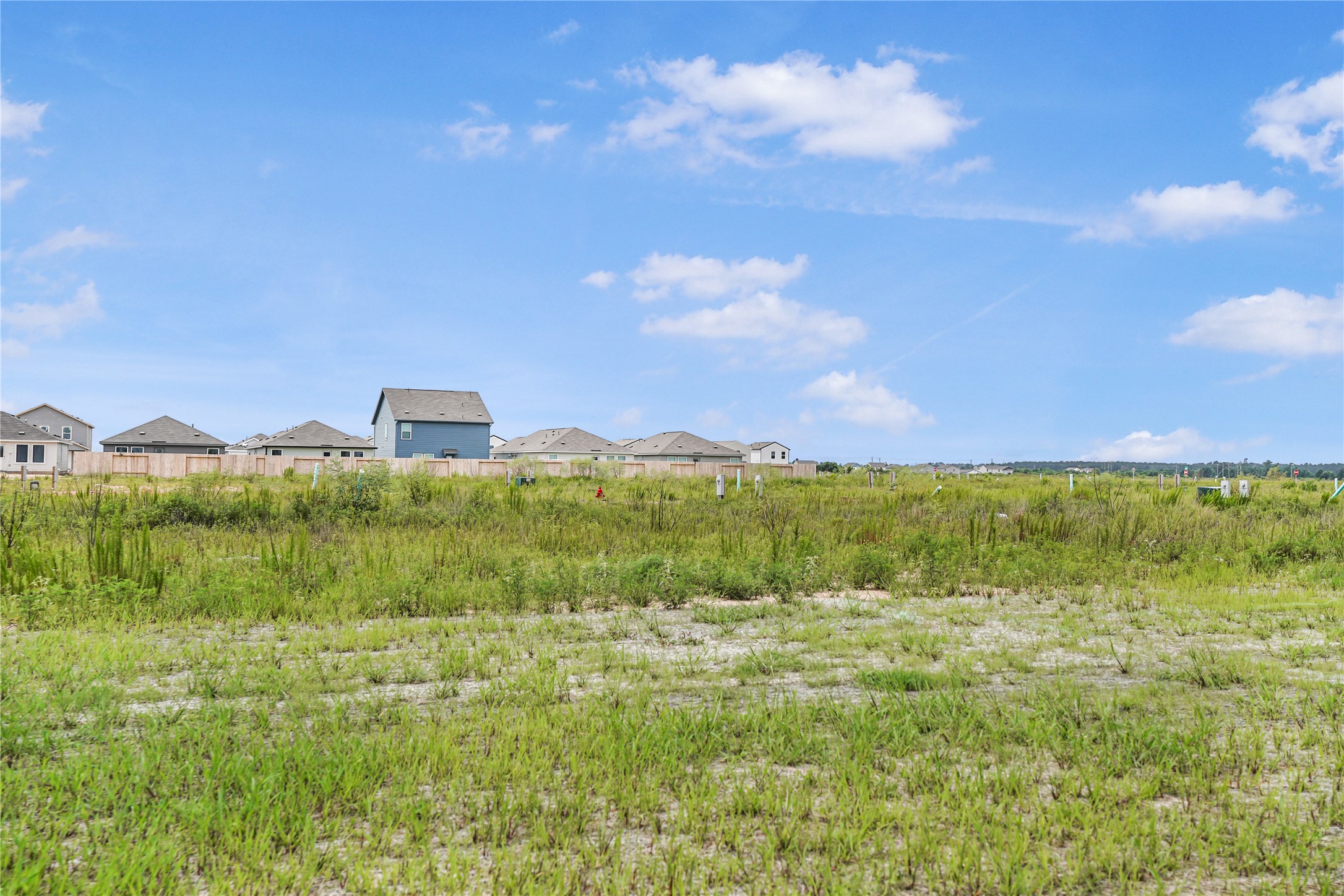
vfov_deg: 40.0
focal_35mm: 33
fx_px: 1232
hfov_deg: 57.2
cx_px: 672
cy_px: 448
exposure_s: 1/4000
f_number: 3.5
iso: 100
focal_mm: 33
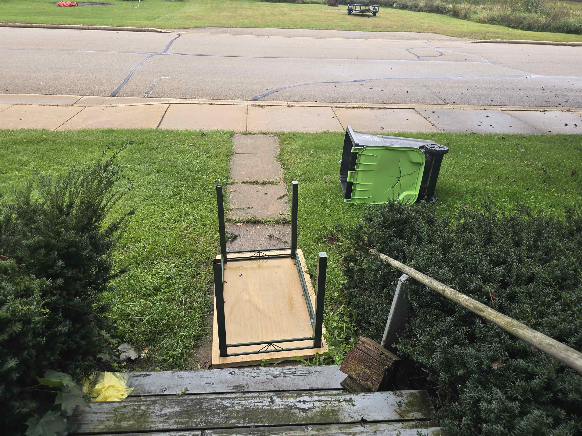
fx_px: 387
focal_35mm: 23
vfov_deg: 58.9
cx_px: 291
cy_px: 218
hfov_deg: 73.9
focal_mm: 6.3
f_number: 1.7
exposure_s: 1/180
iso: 32
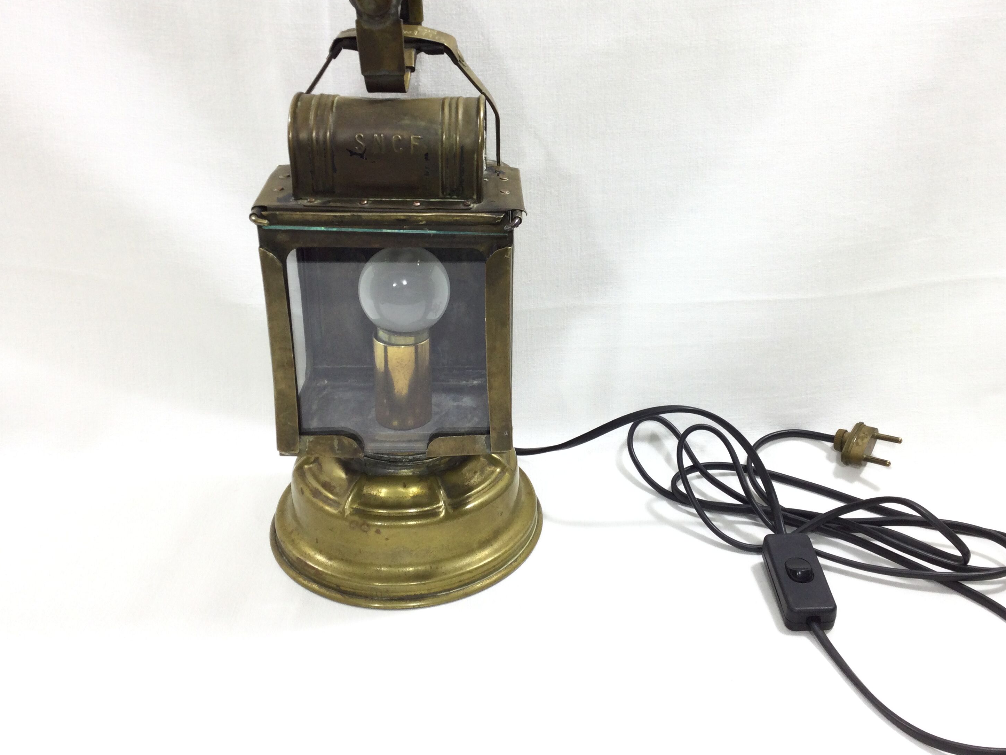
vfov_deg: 40.7
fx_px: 1017
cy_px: 344
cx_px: 561
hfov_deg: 52.5
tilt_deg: -22.5
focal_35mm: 35
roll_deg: -1.2
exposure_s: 1/50
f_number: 2.4
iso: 32
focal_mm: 3.3
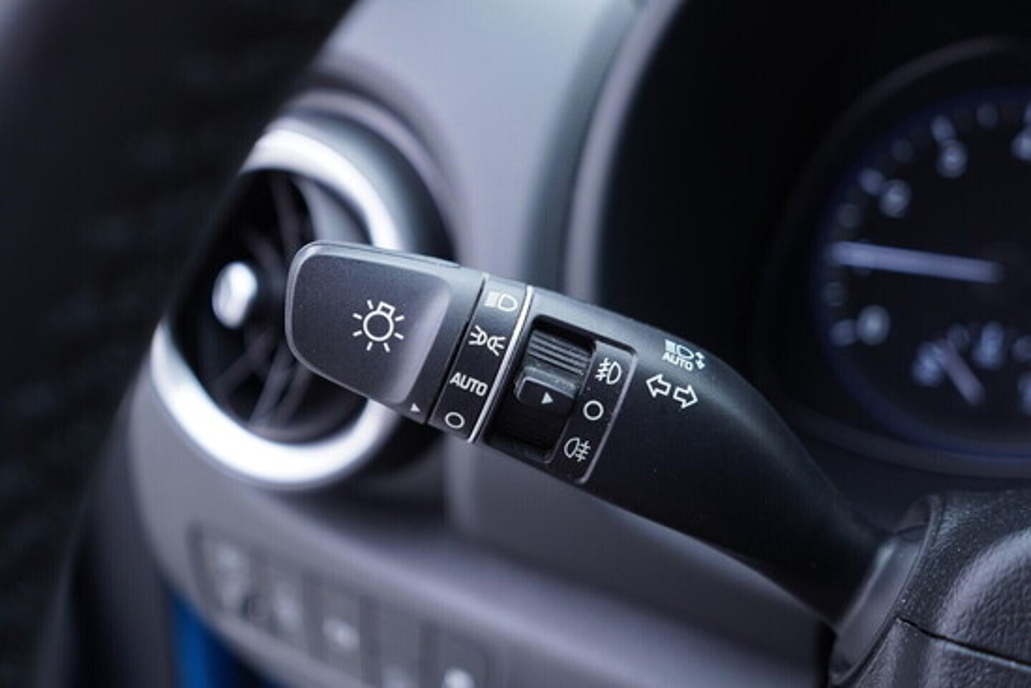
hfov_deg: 53.1
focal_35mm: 36
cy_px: 344
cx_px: 516
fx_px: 1031
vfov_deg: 36.9
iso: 250
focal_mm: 24
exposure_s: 1/40
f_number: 2.8
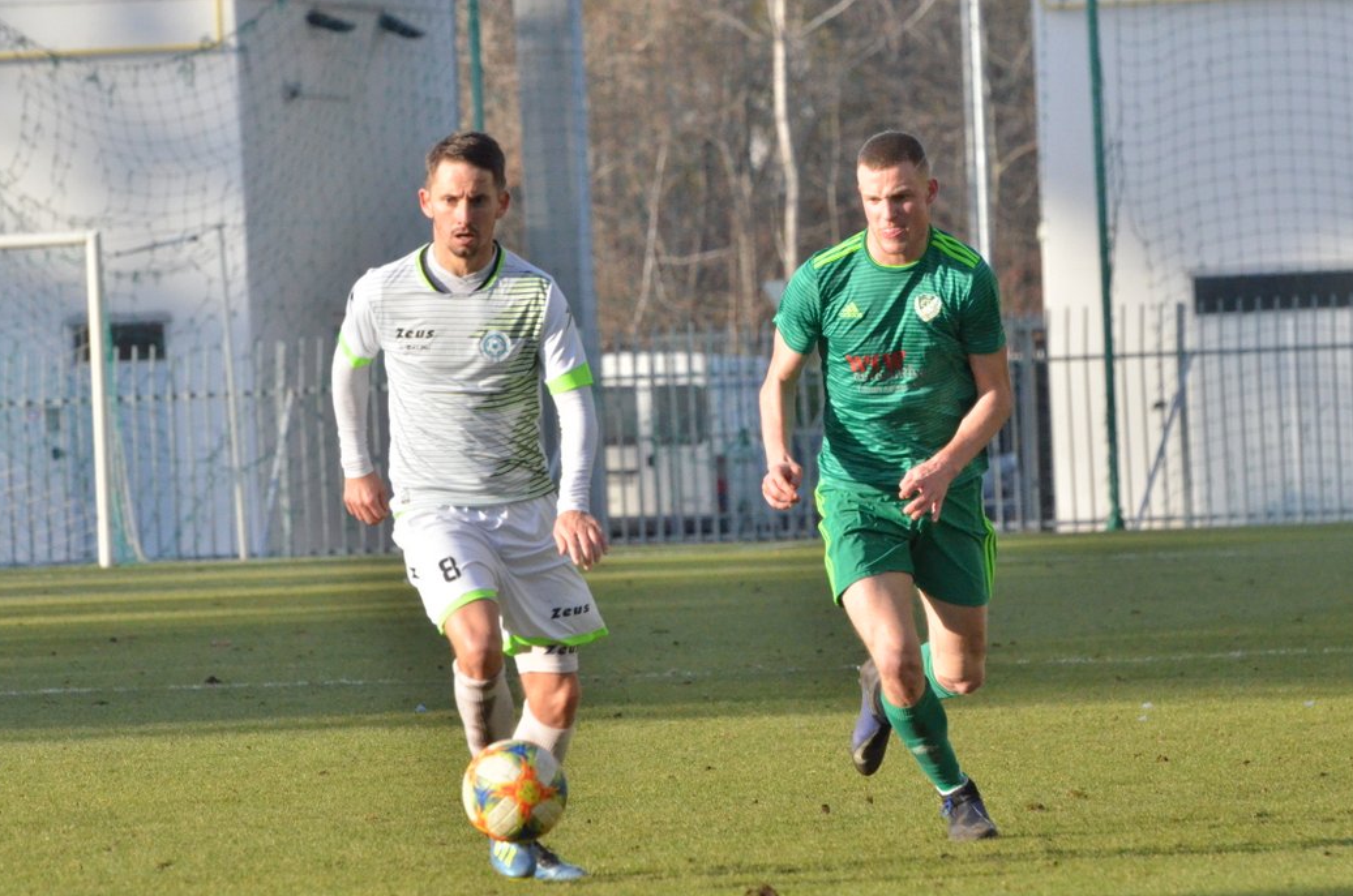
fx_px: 14328
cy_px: 434
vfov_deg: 3.6
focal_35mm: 382
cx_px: 770
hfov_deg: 5.4
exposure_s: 1/4000
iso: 3200
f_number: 8
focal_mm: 220
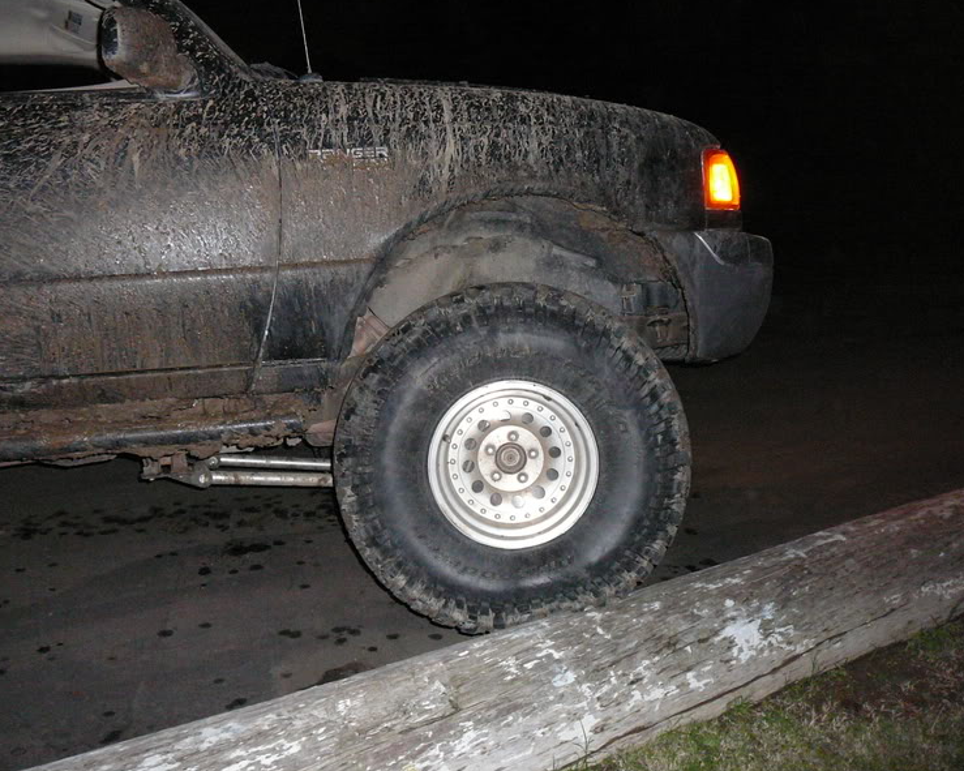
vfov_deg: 40.1
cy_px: 384
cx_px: 449
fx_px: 1055
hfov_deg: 49.1
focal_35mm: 37
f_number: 2.8
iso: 400
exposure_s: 1/30
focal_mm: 5.2
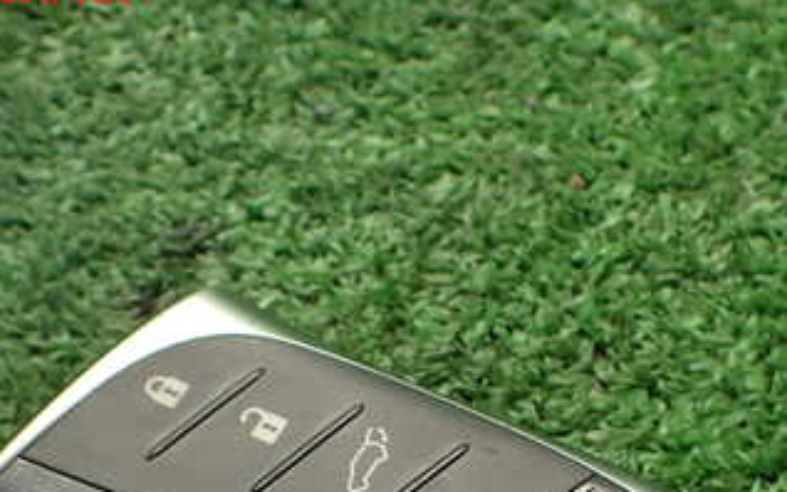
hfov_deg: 34.0
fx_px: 1287
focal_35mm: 60
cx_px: 423
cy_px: 512
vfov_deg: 20.8
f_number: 2.3
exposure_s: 1/125
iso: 125
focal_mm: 5.4
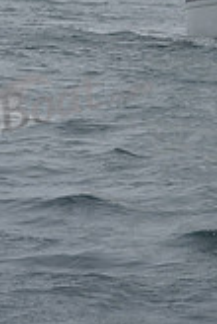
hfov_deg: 5.6
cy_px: -215
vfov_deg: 8.1
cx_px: 255
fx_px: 2224
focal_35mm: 247
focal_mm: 70
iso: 250
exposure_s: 1/800
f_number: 11
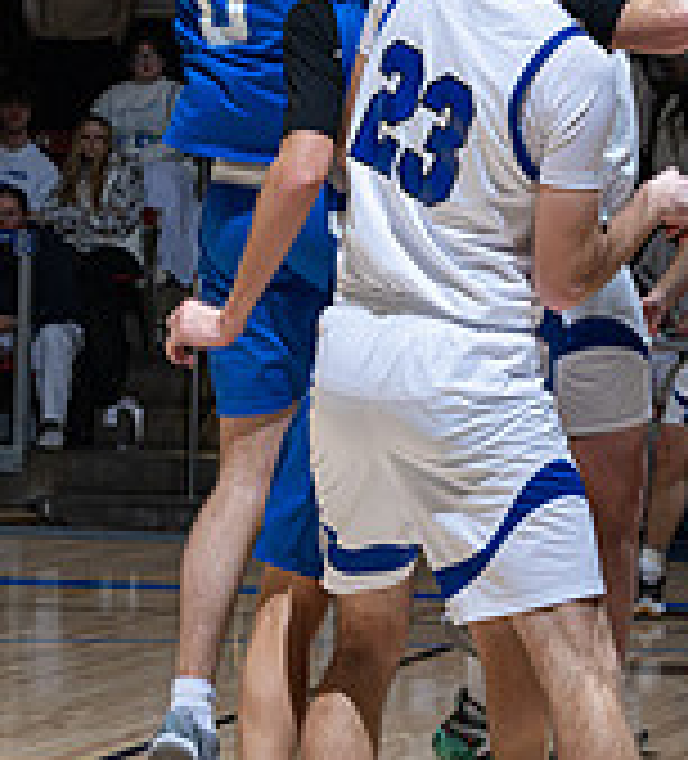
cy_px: -334
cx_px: 520
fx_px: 4857
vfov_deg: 8.8
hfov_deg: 8.1
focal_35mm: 205
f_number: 6.3
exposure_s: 1/60
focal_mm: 50
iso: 100
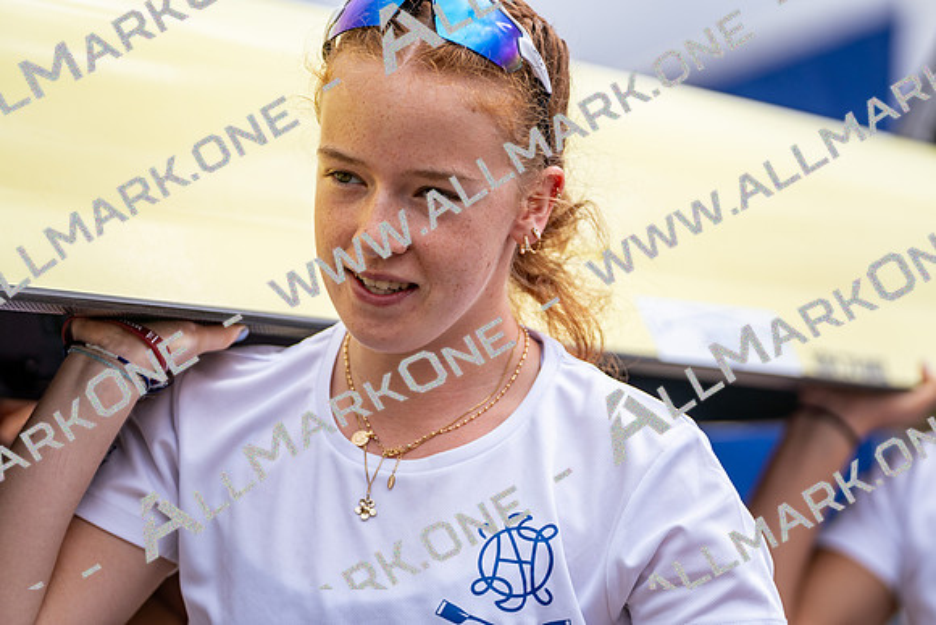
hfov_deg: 9.6
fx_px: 5578
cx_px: 468
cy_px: 312
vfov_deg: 6.4
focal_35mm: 214
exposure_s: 1/2000
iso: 100
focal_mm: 143
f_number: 2.8
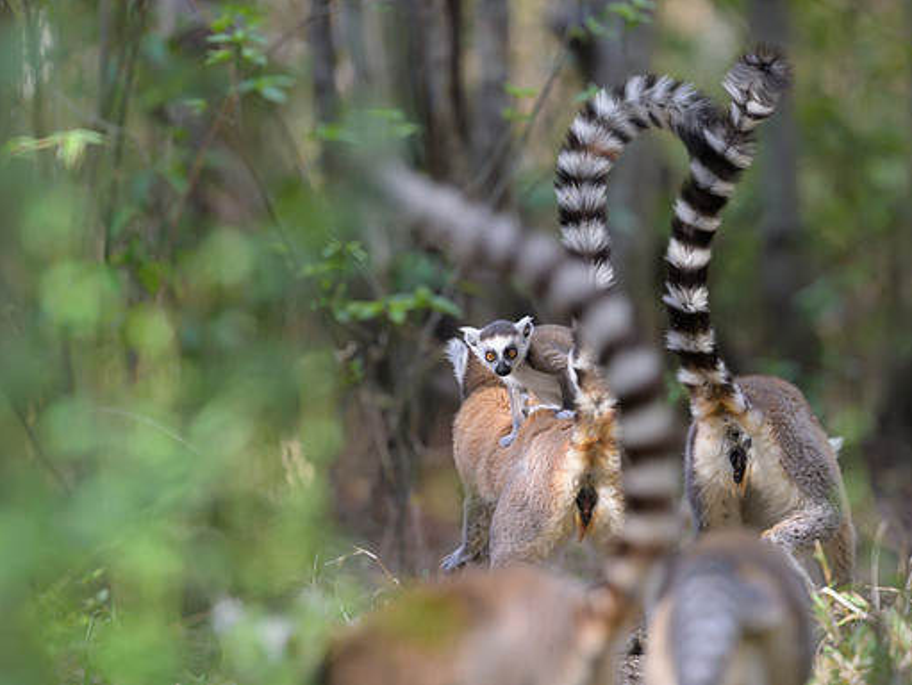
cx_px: 485
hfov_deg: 4.5
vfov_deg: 3.4
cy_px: 342
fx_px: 11495
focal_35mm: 436
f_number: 4
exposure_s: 1/2000
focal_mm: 400
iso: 2000
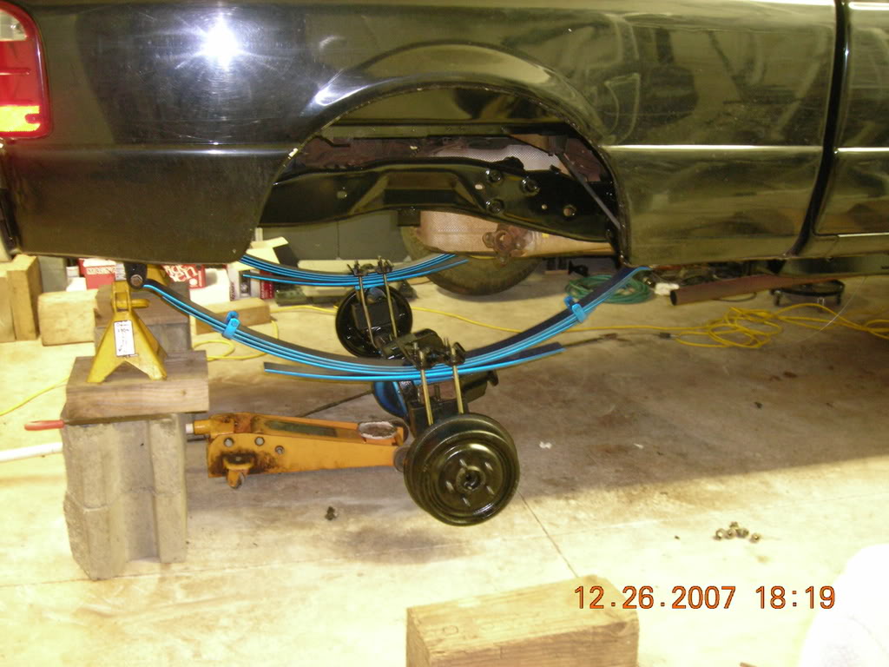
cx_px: 444
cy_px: 334
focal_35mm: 38
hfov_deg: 49.0
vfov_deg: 37.7
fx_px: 976
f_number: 3.2
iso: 200
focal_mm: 6.3
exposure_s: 1/3.4
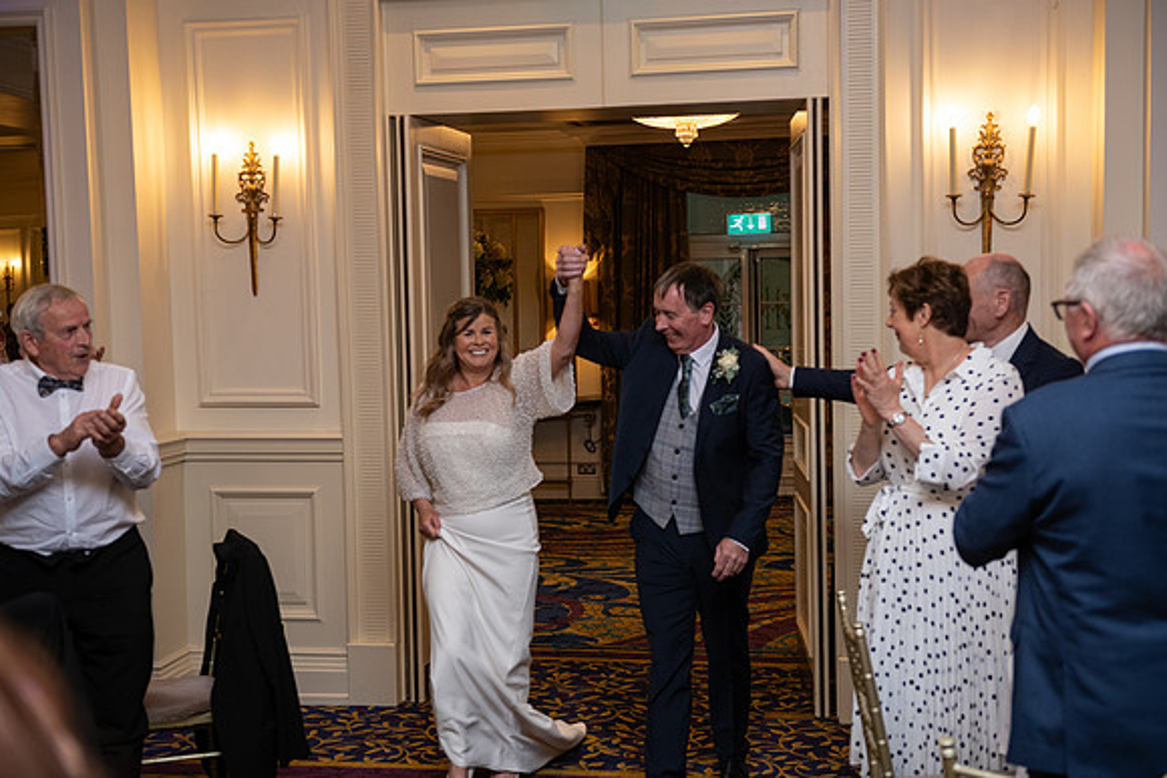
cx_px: 584
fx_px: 1556
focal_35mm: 48
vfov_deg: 28.1
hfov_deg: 41.1
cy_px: 389
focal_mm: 48
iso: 640
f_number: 3.5
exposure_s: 1/160
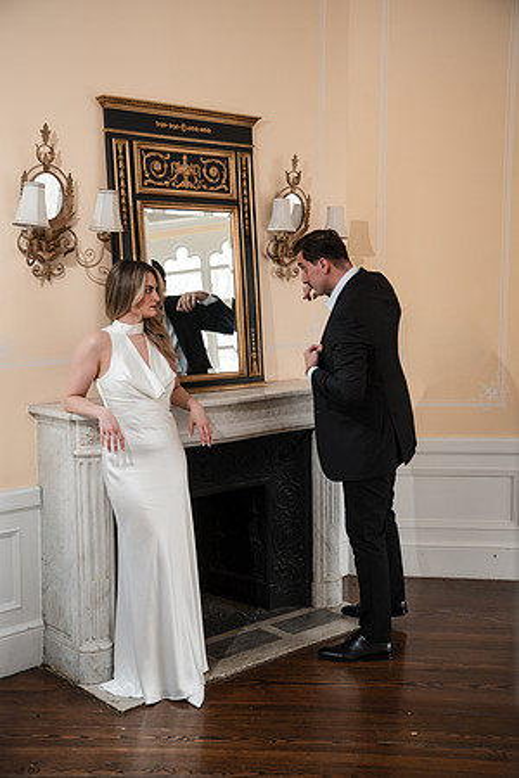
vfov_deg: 43.6
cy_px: 389
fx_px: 973
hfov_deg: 29.9
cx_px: 260
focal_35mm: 45
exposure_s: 1/250
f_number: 4
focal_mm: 45
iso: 640
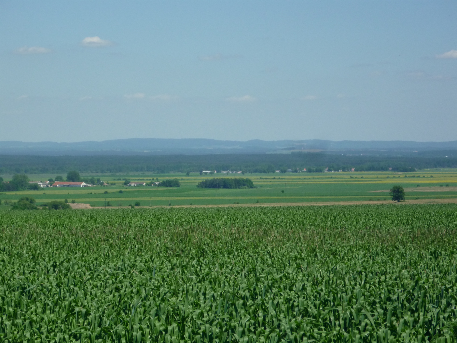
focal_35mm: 132
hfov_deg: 14.9
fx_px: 1743
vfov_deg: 11.2
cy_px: 172
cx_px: 228
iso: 200
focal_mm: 22
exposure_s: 1/1000
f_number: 5.9
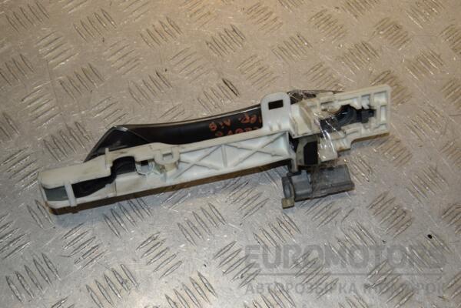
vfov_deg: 26.5
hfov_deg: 38.9
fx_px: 653
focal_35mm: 51
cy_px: 154
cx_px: 230
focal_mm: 34
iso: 800
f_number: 11
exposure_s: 1/200
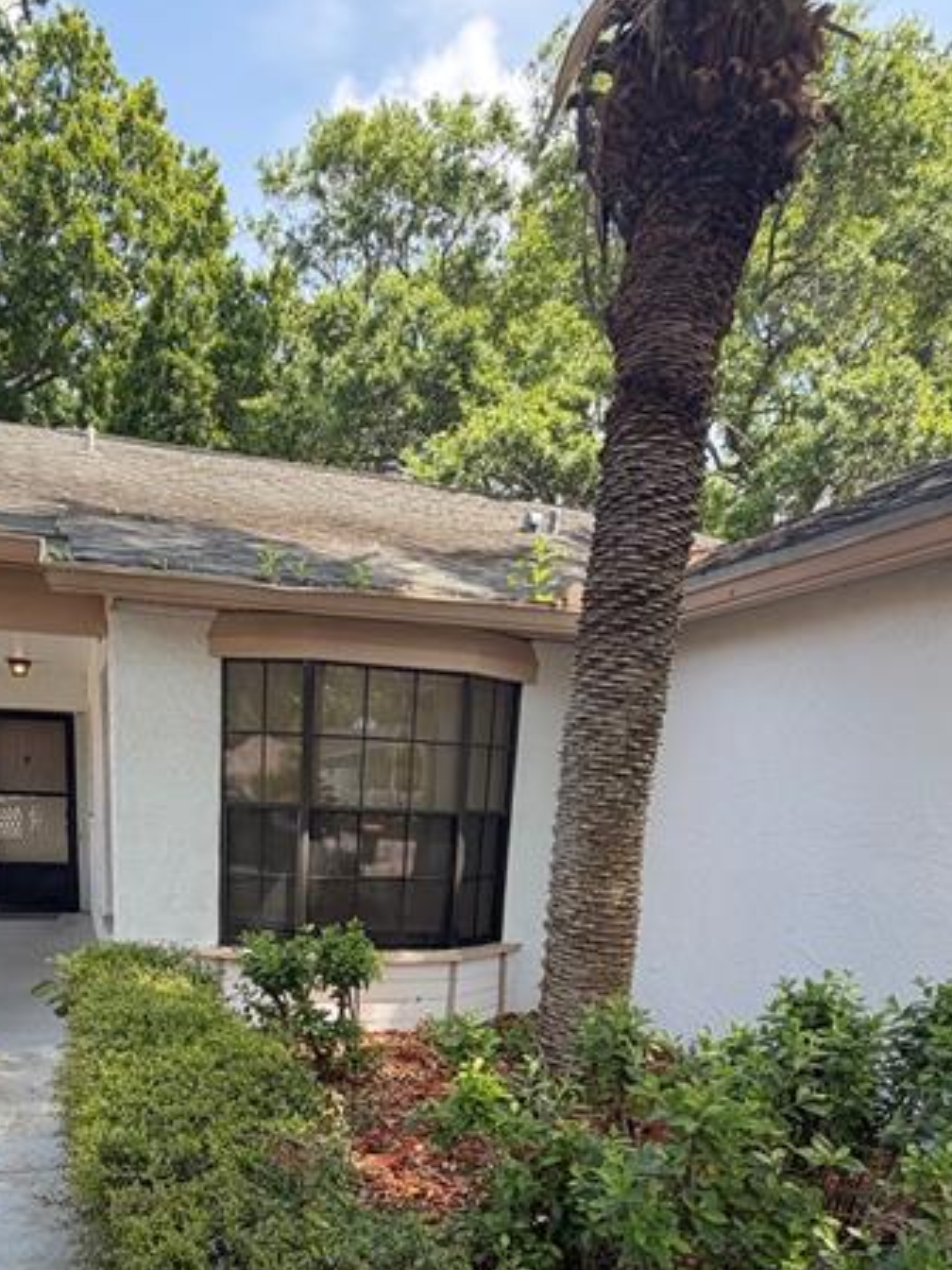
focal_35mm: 24
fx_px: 880
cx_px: 326
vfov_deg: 66.2
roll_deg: -1.8
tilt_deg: -12.0
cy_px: 984
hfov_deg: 55.7
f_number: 2.2
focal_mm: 2.22
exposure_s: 1/502
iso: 64
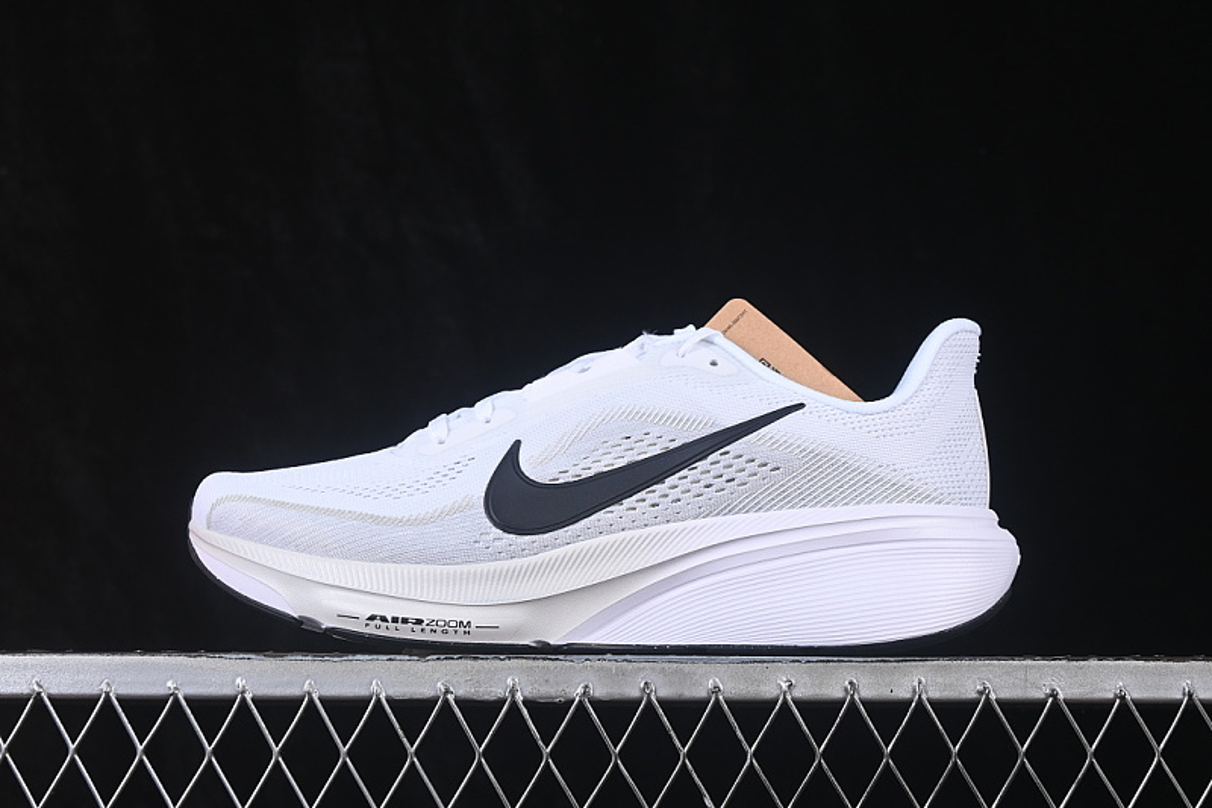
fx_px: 2524
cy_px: 404
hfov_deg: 27.0
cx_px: 606
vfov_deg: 18.2
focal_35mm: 75
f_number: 8
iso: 160
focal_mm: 50
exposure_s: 1/80
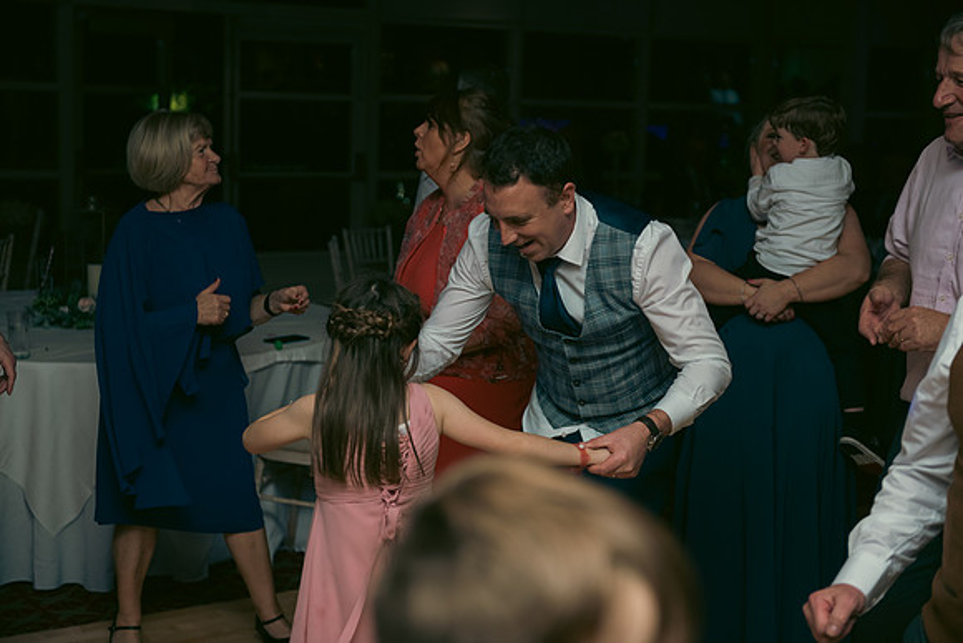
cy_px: 322
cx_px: 482
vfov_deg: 21.9
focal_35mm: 62
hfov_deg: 32.4
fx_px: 1659
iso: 500
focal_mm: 62
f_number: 3.5
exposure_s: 1/160
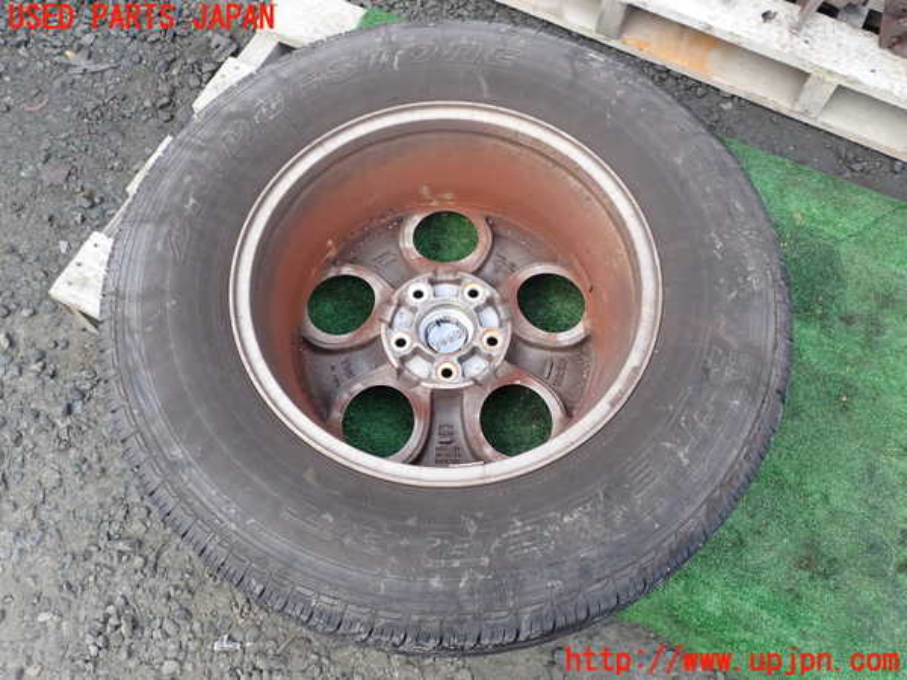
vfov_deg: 46.8
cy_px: 340
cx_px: 454
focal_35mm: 30
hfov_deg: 60.0
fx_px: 786
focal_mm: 5.4
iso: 100
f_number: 3.2
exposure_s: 1/100
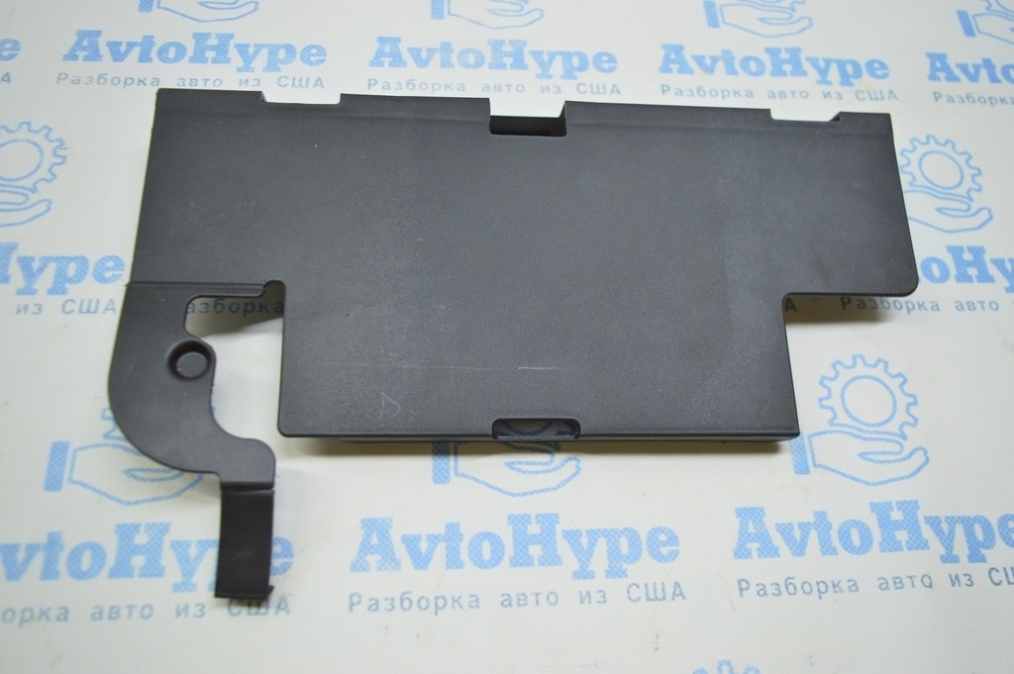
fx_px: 887
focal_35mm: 32
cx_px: 507
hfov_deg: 59.5
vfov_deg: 41.6
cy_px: 337
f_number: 3.8
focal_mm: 21
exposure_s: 1/60
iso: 400
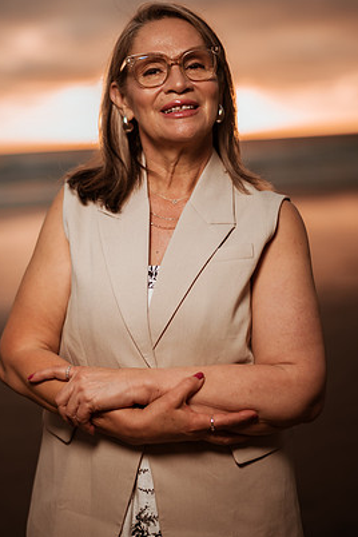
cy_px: 244
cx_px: 172
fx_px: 970
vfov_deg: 30.9
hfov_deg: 20.9
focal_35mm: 65
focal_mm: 58
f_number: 1.8
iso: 50
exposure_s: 1/3200
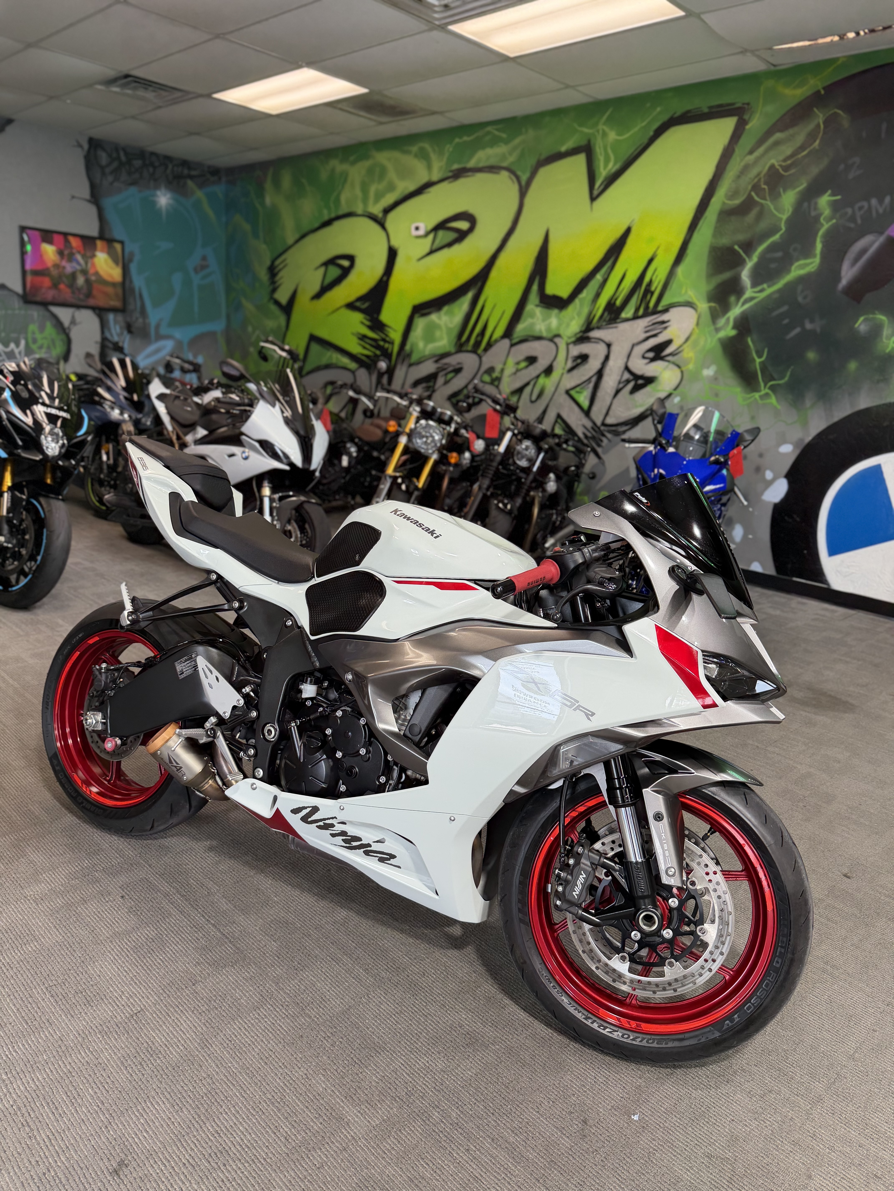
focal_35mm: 24
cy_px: 596
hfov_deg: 56.8
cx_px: 447
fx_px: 826
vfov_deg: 71.6
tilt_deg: -16.1
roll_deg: -4.0
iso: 125
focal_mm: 6.76
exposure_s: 1/120
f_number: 1.78
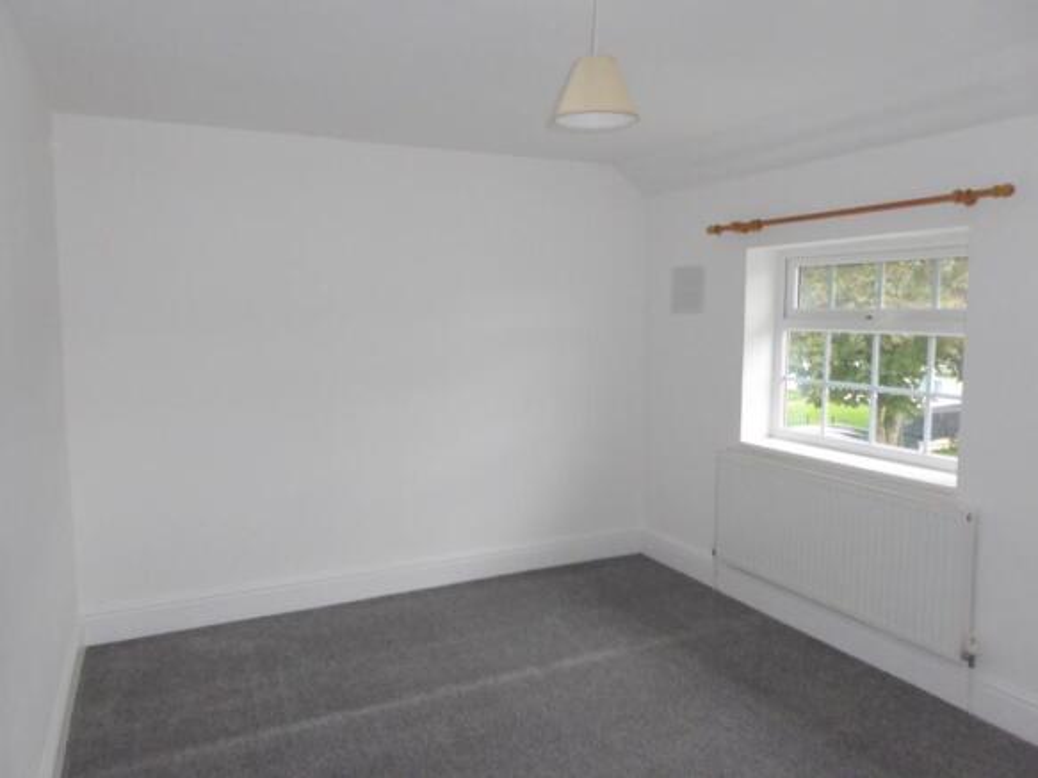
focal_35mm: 24
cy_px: 389
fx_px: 720
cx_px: 519
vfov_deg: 56.8
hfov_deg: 71.6
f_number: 3.3
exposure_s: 1/60
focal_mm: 4.3
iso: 400
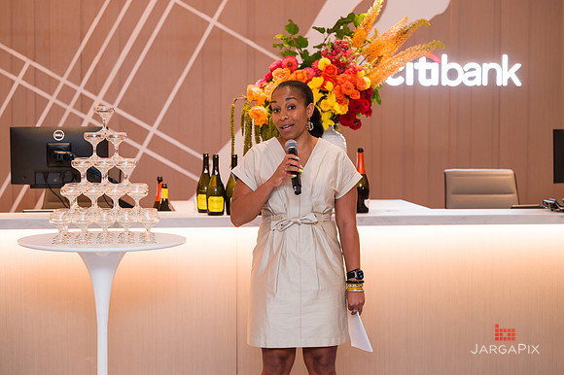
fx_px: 1257
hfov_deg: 25.3
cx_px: 280
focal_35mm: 80
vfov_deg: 17.0
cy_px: 179
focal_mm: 76
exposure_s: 1/160
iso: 800
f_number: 3.2
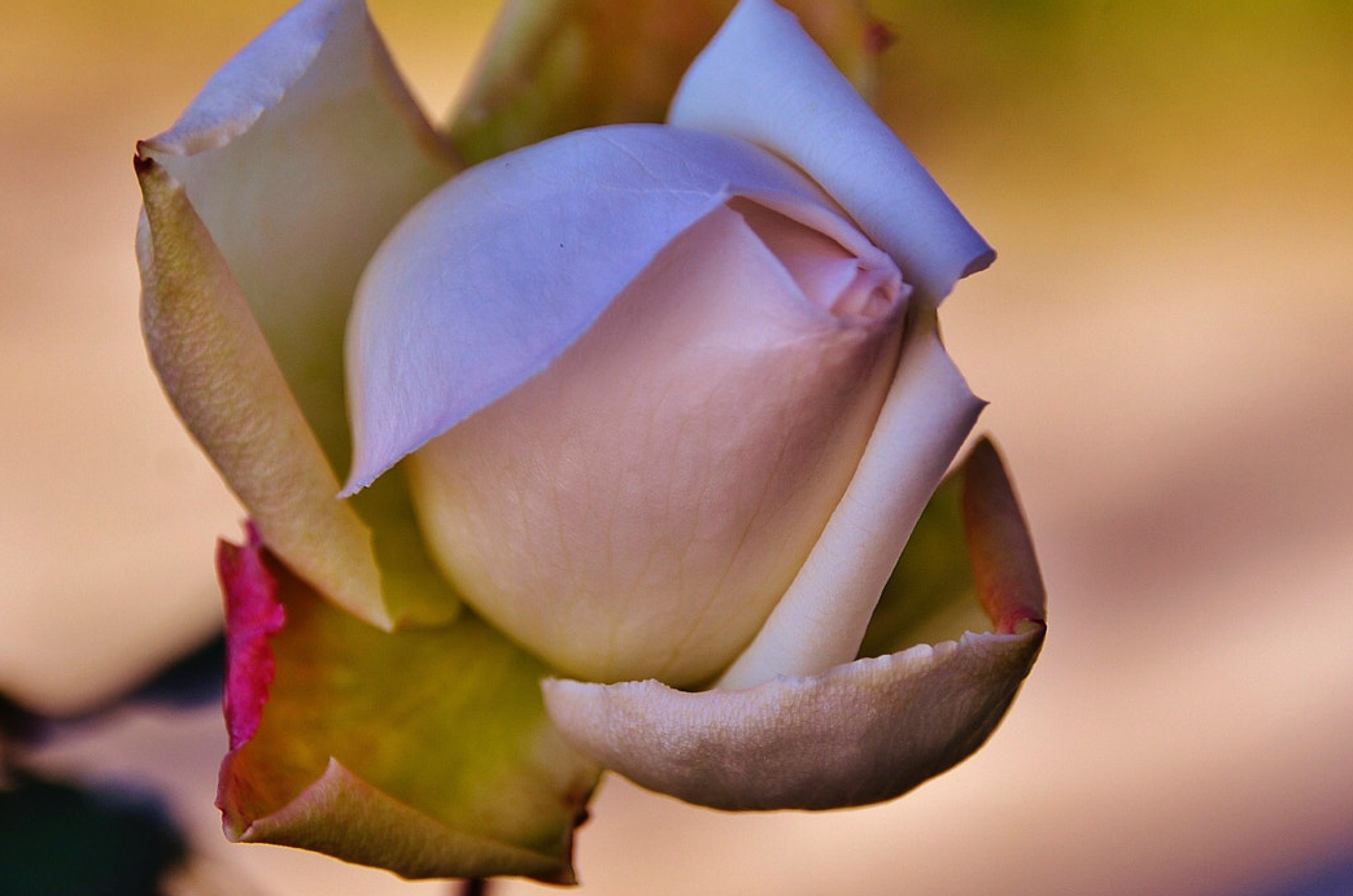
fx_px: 11215
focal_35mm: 299
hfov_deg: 6.9
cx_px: 700
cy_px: 482
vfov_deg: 4.6
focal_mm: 130
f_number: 6
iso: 100
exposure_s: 1/250
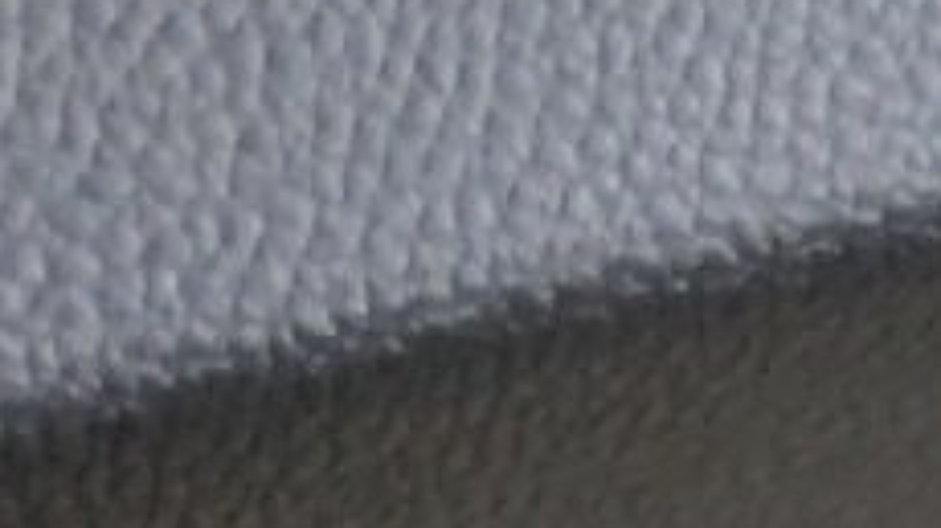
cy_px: 2214
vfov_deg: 4.9
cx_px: 2651
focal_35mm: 222
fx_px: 5535
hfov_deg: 8.4
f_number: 1.8
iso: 50
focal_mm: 3.98
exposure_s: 1/50
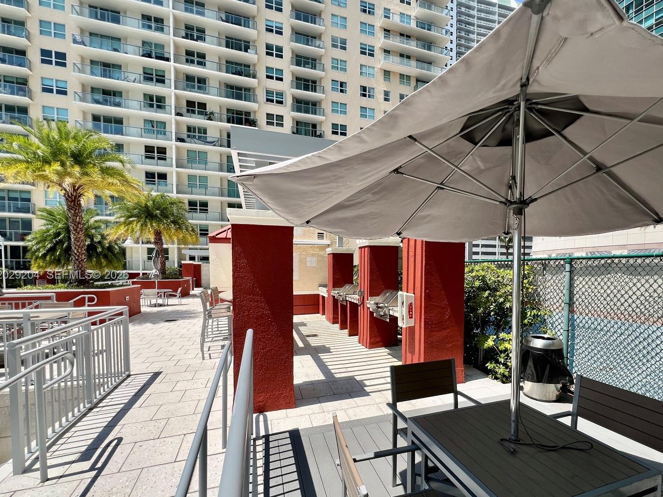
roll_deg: -1.0
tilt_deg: -2.5
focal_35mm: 15
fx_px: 287
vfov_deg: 81.4
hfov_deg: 97.9
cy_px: 276
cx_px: 363
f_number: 1.8
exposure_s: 1/1263
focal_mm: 1.57
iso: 32
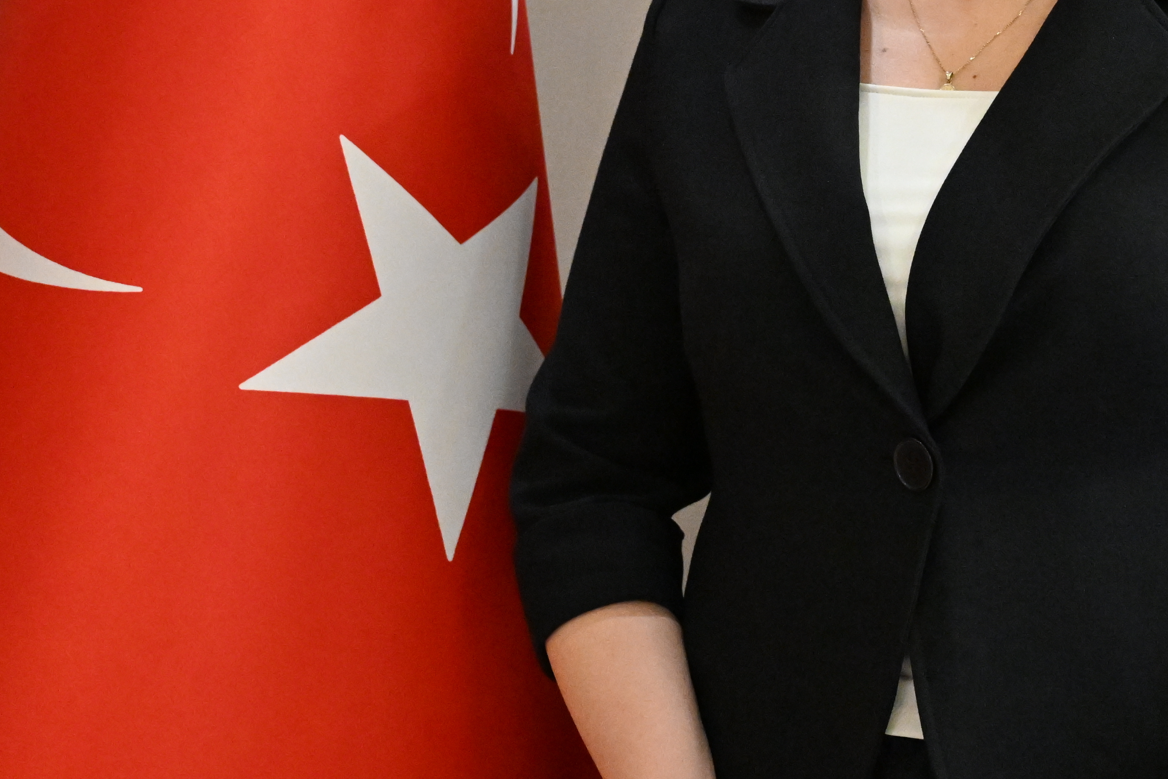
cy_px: 143
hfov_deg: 25.0
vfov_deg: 16.7
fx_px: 2628
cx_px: 660
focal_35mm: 81
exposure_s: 1/320
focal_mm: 30
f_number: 4
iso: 5000
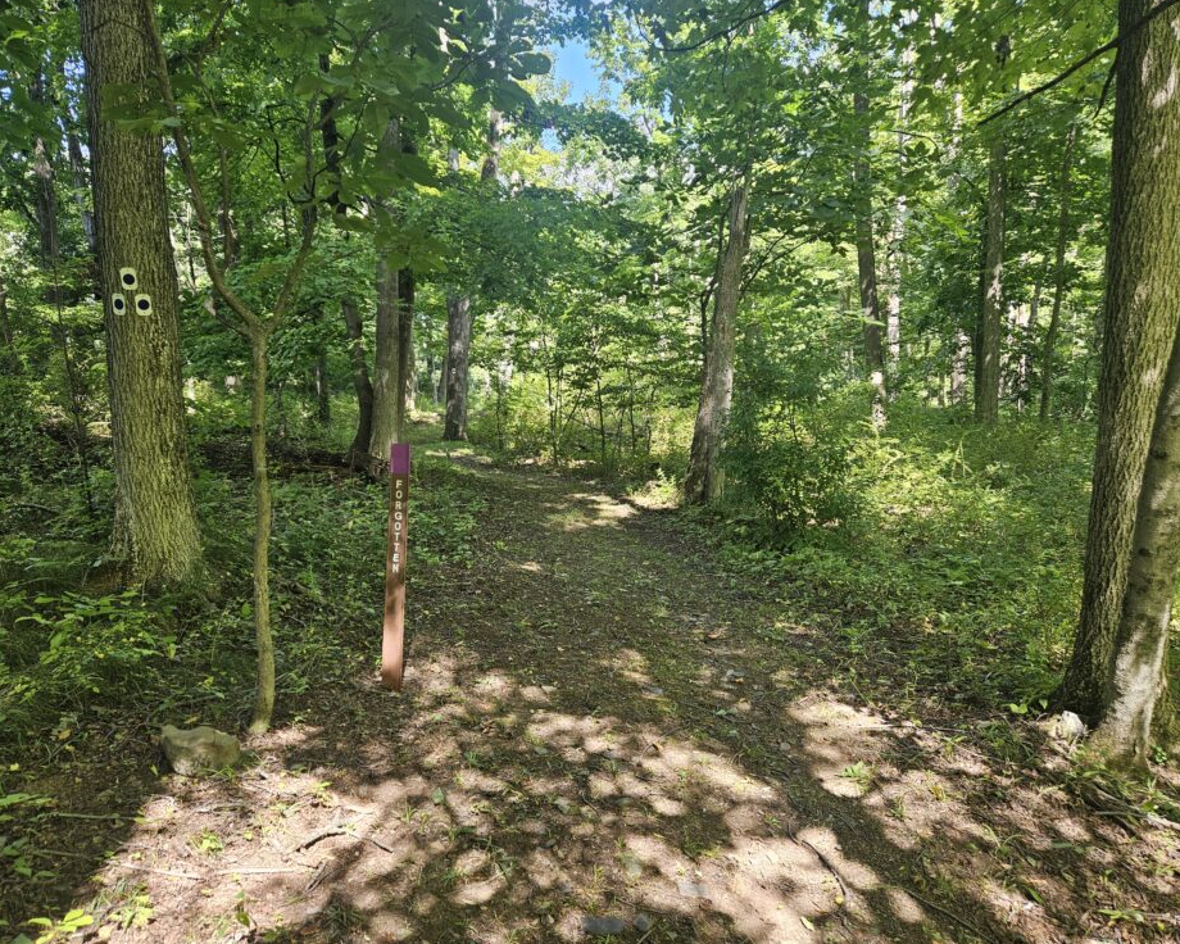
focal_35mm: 25
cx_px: 572
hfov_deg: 68.1
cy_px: 478
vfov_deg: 56.8
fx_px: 873
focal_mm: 5.4
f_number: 1.8
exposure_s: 1/180
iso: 64
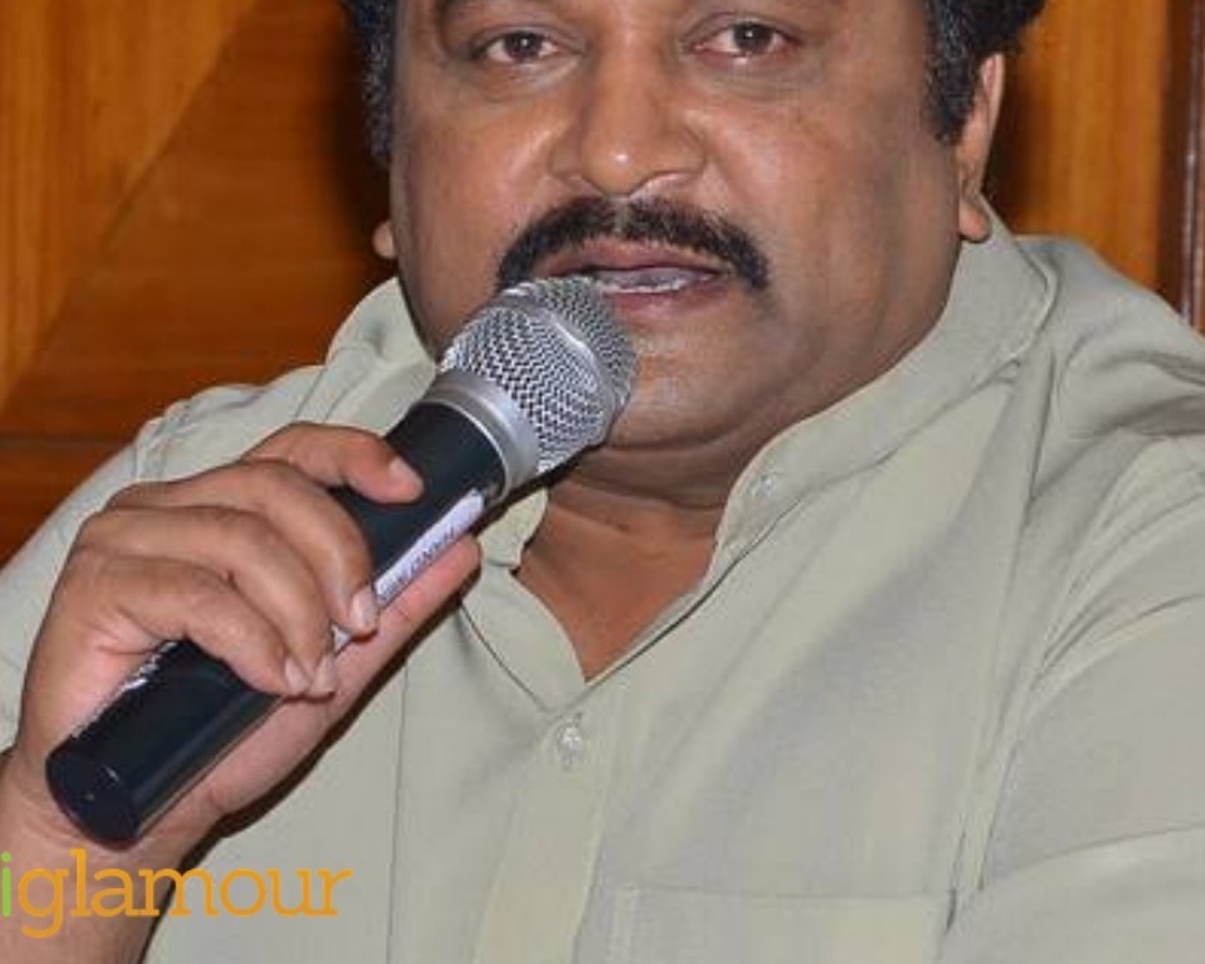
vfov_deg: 5.3
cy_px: 409
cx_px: 46
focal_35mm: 291
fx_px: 10378
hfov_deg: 6.6
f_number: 10
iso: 800
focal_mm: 80
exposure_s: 1/125
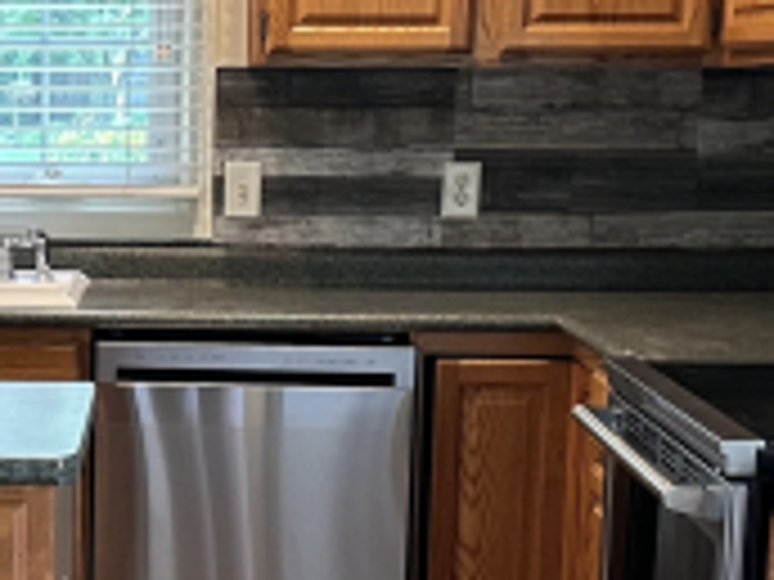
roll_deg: -0.4
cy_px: 432
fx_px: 2079
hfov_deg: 20.6
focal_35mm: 93
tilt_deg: -8.8
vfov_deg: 15.8
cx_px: 43
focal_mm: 6.86
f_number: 1.78
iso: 500
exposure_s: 1/60
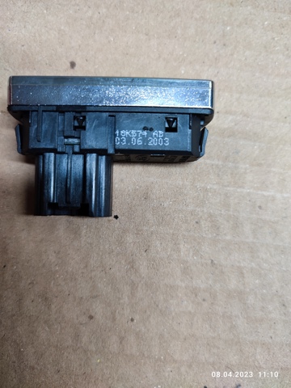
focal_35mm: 25
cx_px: 146
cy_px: 194
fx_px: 280
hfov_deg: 54.9
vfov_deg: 69.4
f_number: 1.9
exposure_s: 1/30
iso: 246
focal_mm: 6.04
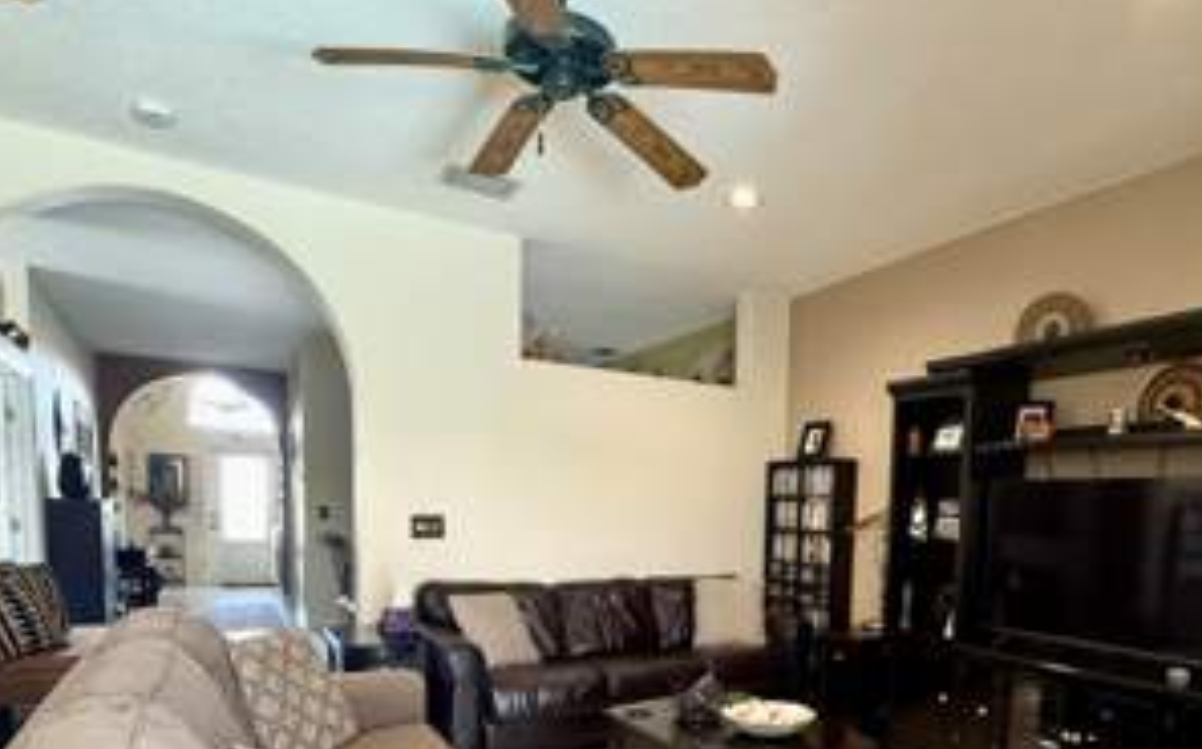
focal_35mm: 24
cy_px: 577
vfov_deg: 48.6
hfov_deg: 73.9
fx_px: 785
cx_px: 733
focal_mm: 2.22
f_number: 2.2
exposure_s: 1/60
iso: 640
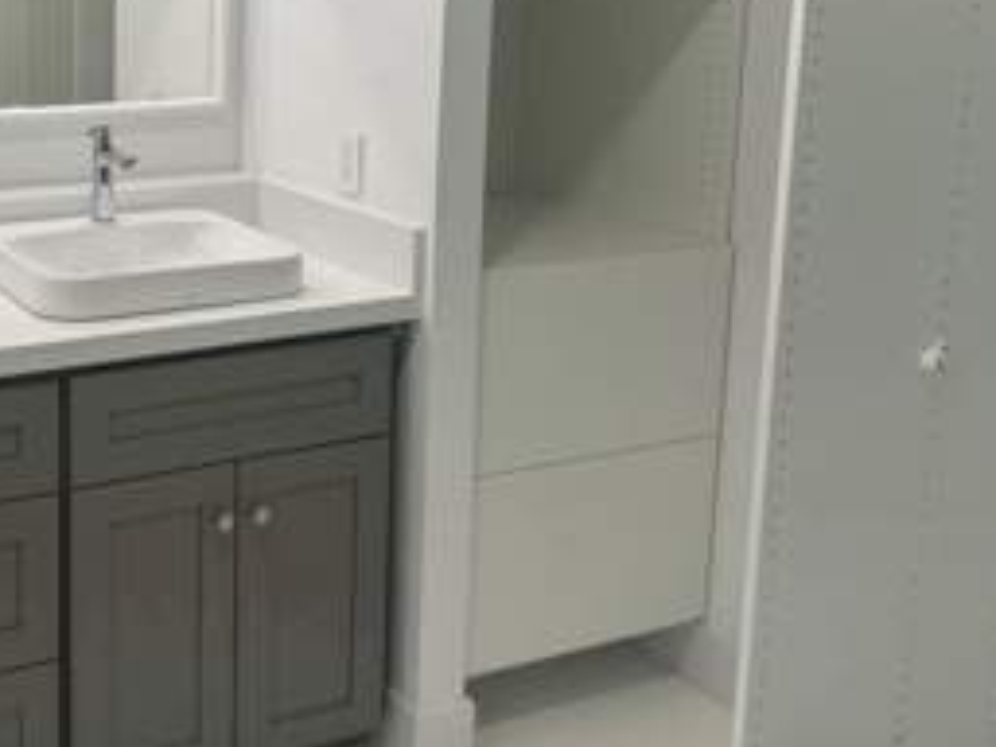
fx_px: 1295
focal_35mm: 45
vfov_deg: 31.5
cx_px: 109
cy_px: 175
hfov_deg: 39.2
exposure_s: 1/120
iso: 64
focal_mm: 6.76
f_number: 1.78
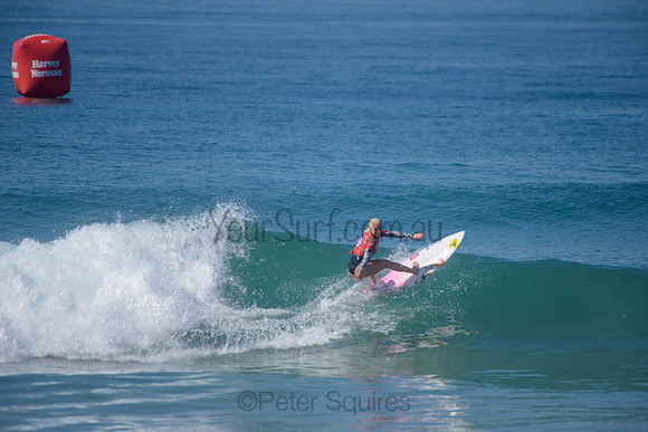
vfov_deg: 2.8
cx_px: 324
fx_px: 9002
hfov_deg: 4.1
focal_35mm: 500
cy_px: 216
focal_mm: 500
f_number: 5.6
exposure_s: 1/2000
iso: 200
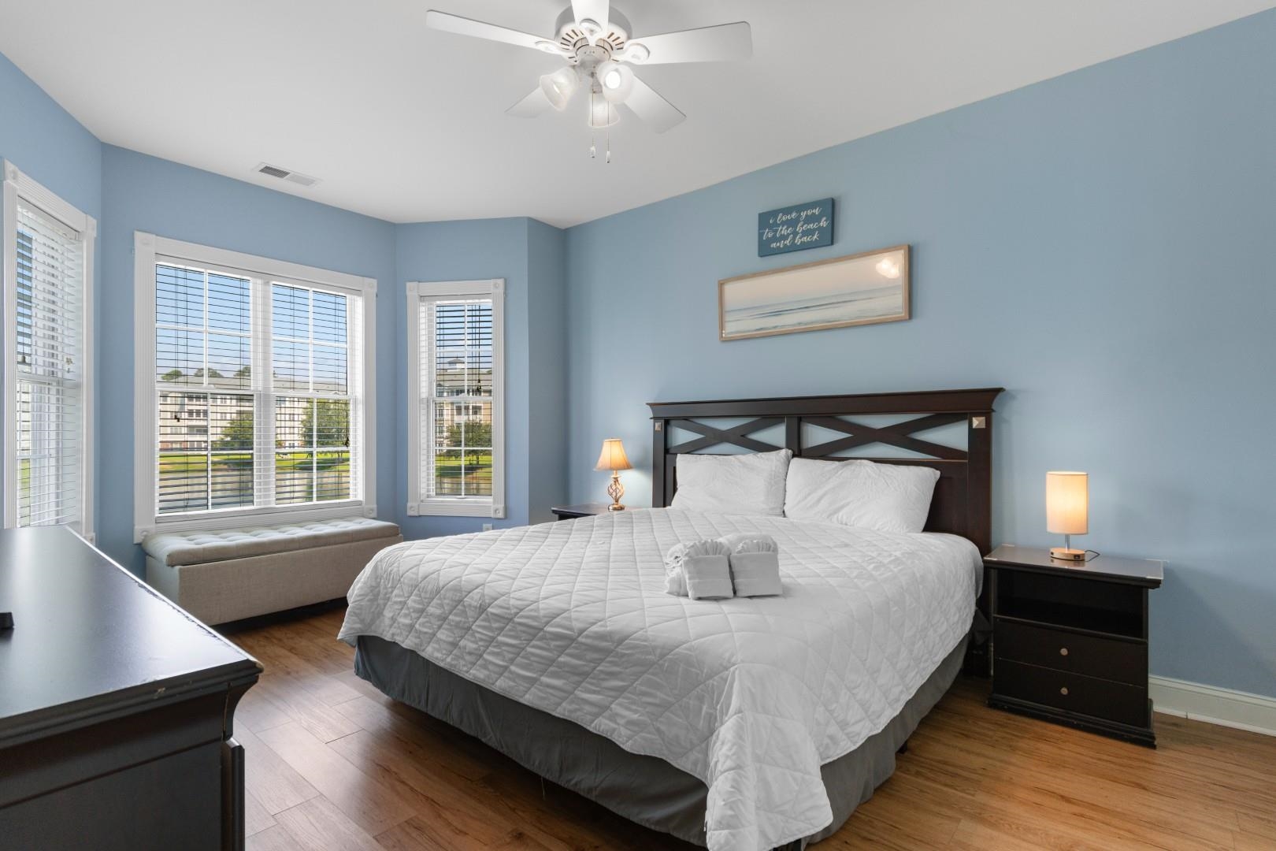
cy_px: 426
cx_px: 638
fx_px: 567
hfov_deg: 96.7
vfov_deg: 73.7
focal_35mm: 16
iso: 100
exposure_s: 1/20
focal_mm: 11
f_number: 4.8
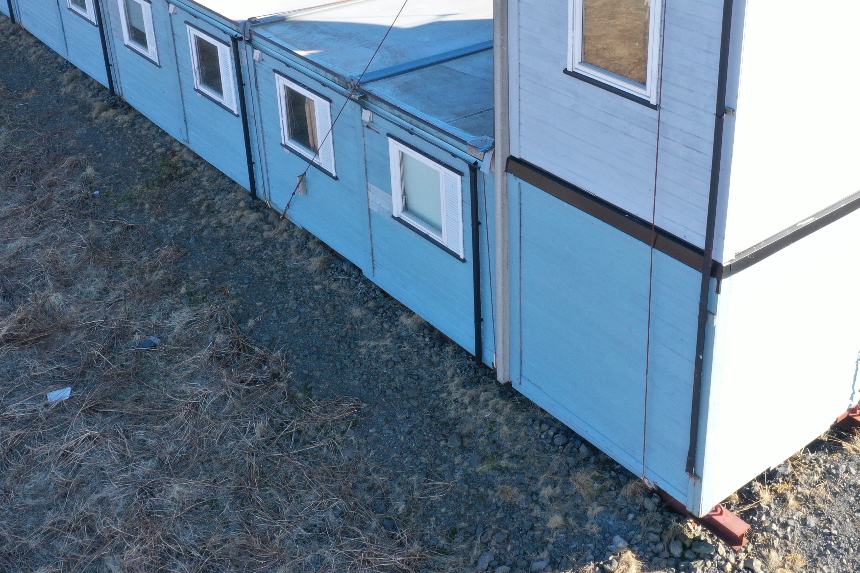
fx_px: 1075
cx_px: 533
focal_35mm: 45
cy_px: 158
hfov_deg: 43.3
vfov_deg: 29.5
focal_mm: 10.26
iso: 100
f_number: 11
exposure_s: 1/30
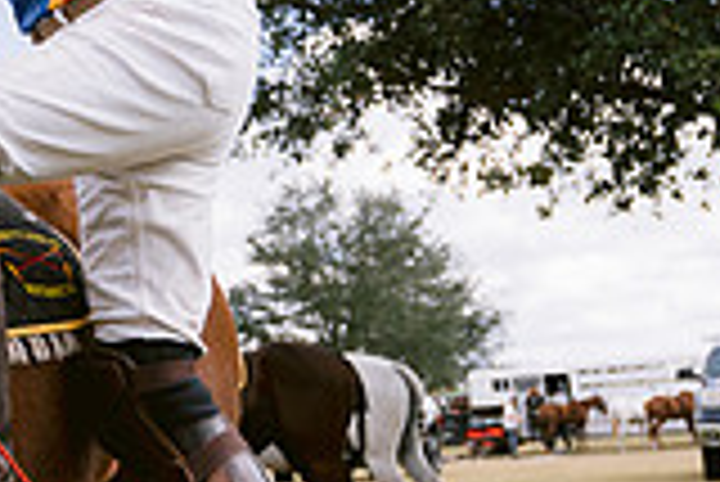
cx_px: -212
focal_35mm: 87
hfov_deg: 21.2
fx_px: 1742
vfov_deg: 15.7
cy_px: 209
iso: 200
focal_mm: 24
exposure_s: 1/2500
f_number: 2.8
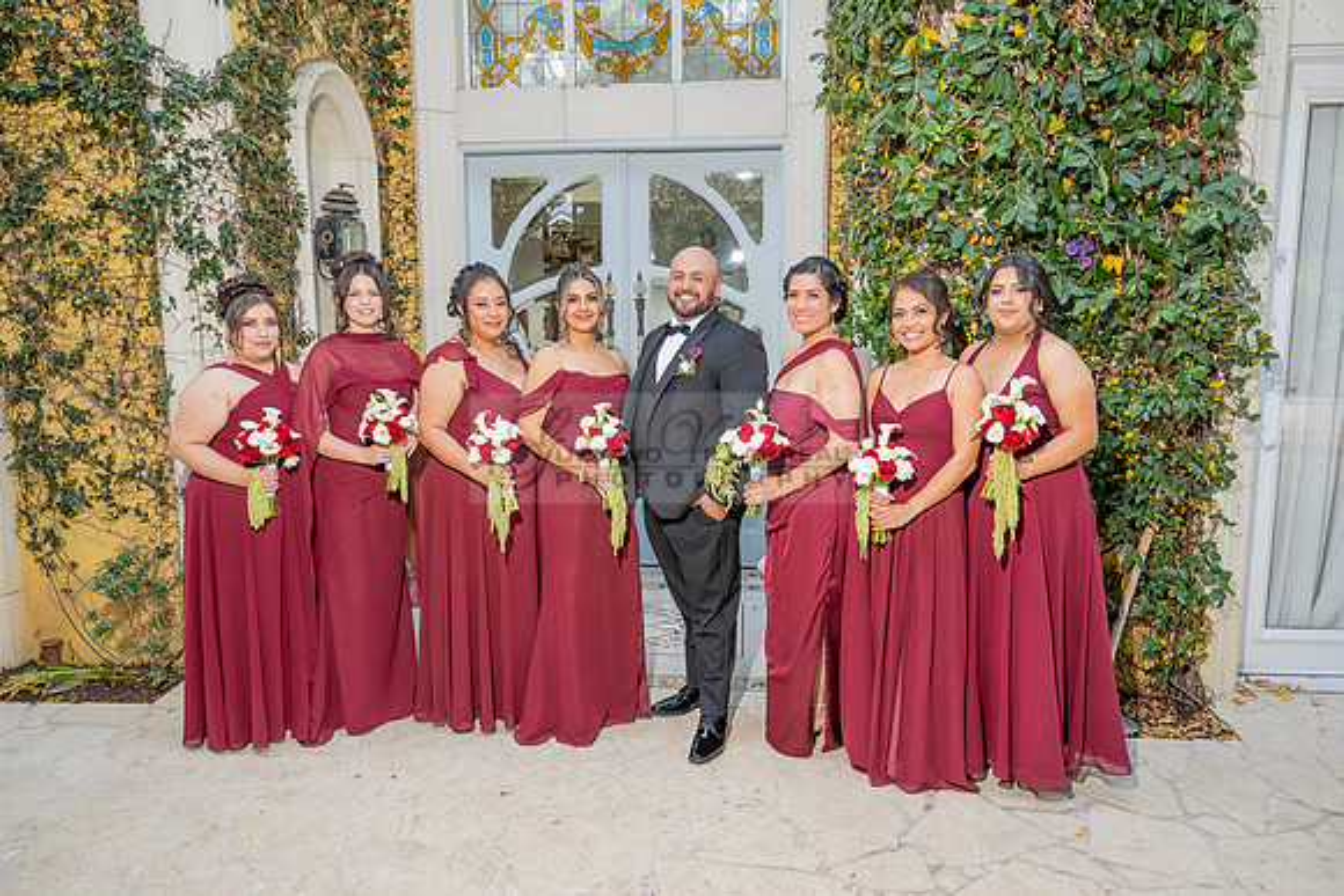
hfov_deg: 73.7
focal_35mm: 24
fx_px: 896
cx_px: 672
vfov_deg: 53.2
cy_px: 448
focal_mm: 24
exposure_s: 1/200
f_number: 3.5
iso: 200
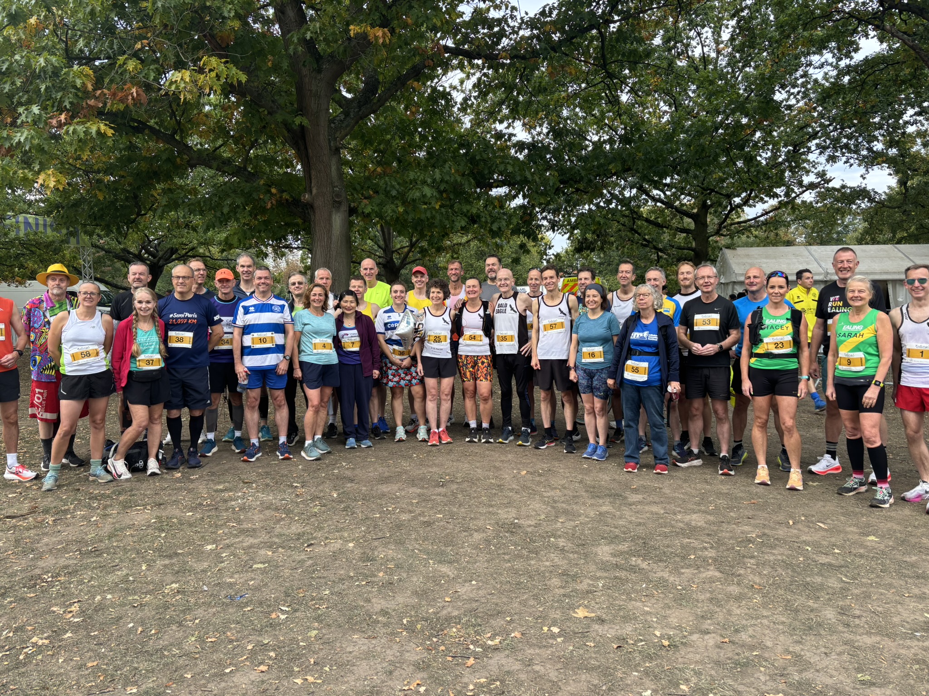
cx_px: 464
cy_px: 348
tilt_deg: -4.9
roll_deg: +0.2
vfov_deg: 53.1
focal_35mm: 26
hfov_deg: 67.3
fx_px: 698
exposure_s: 1/121
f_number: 1.6
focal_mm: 5.96
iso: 40
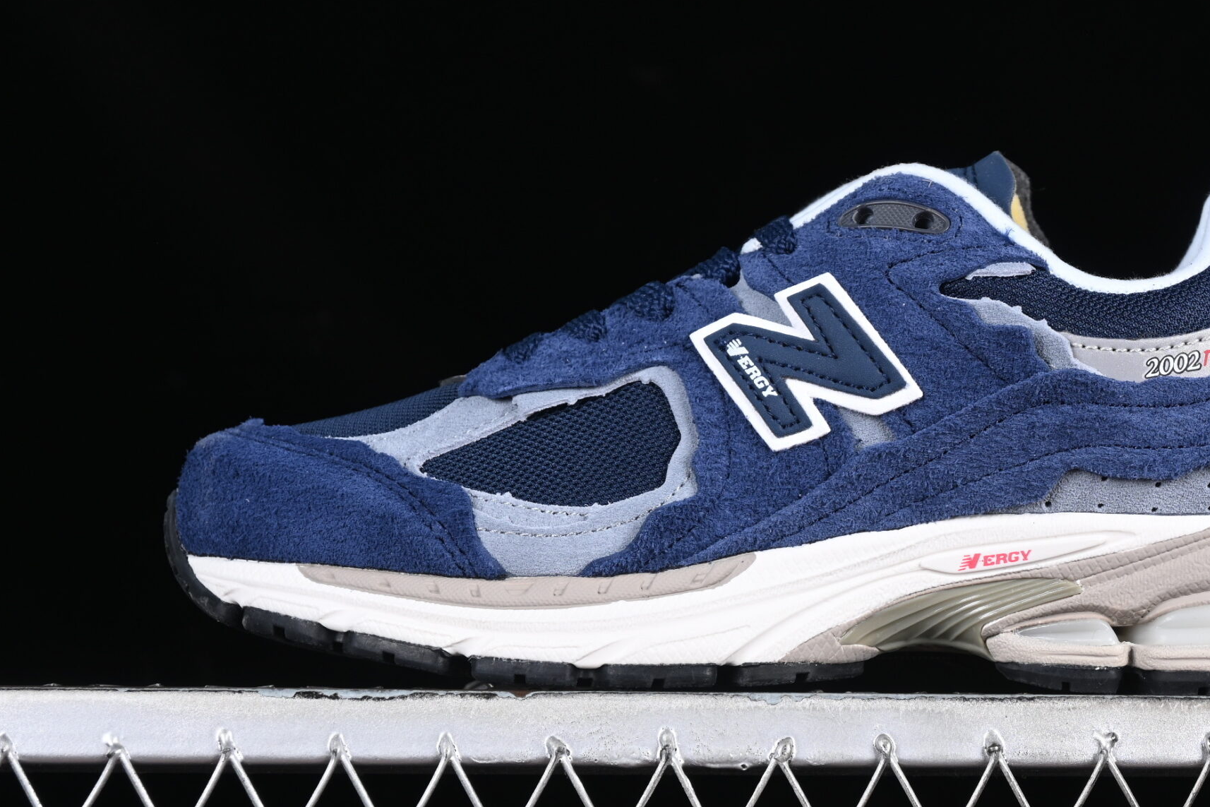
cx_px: 786
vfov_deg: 12.2
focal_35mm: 112
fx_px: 3764
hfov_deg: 18.2
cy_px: 339
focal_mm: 50
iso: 160
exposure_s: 1/60
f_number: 6.3
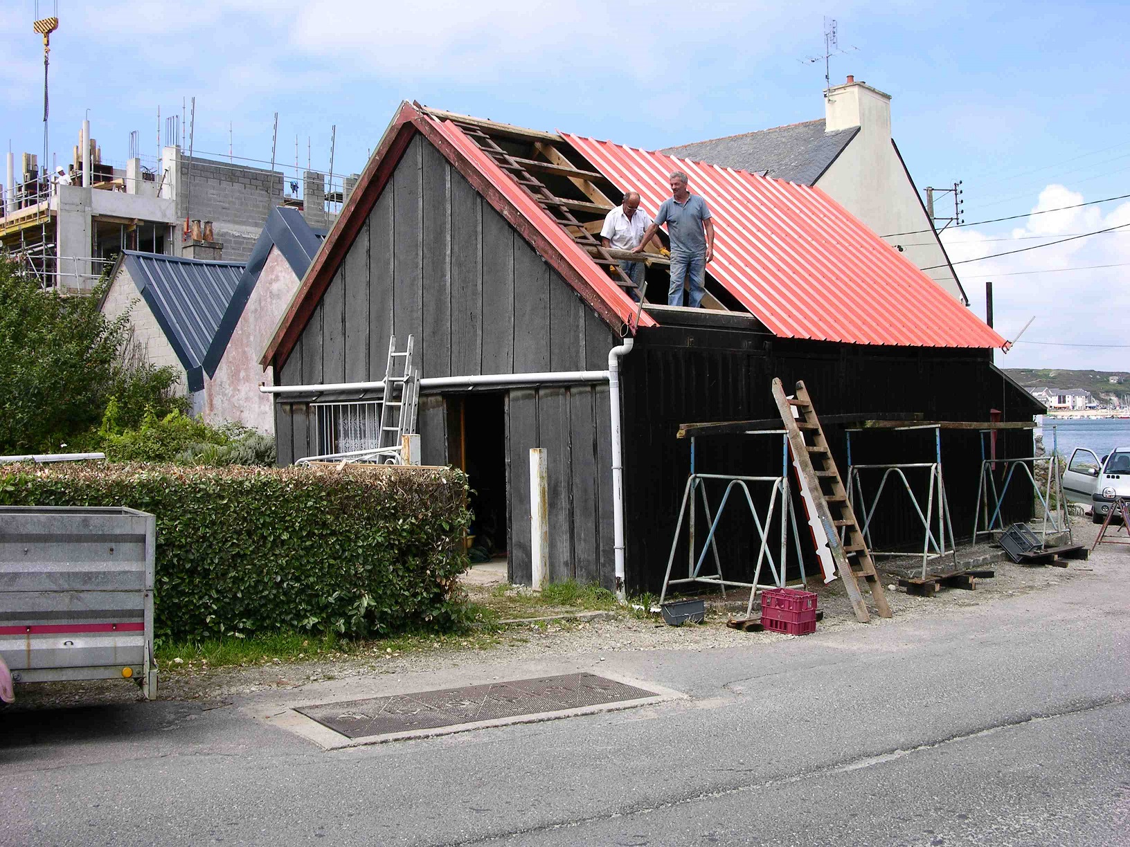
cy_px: 424
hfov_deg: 52.6
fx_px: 1143
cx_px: 565
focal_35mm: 35
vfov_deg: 40.7
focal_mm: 8.9
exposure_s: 1/101
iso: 50
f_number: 8
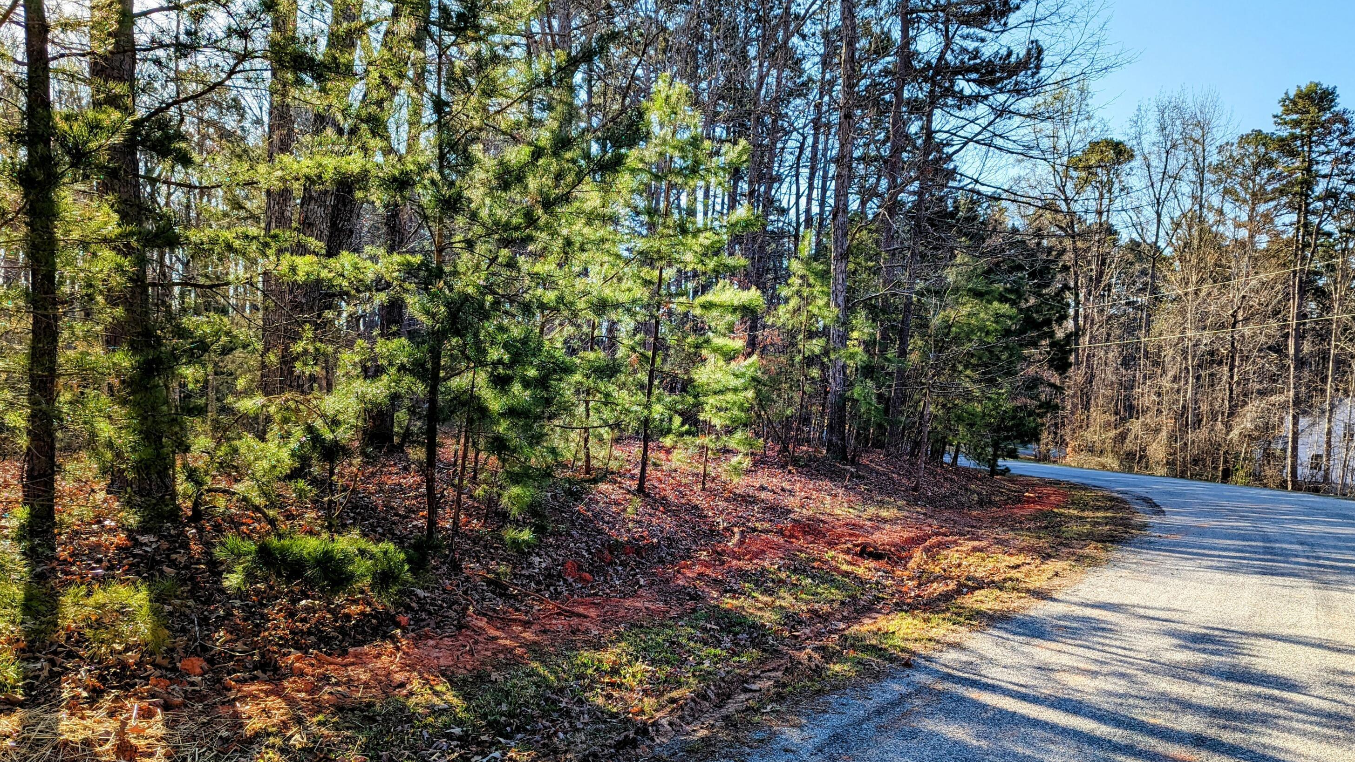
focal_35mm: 27
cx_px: 676
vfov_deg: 42.7
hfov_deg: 69.9
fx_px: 970
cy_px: 459
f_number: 1.85
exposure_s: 1/858
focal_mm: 6.81
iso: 38
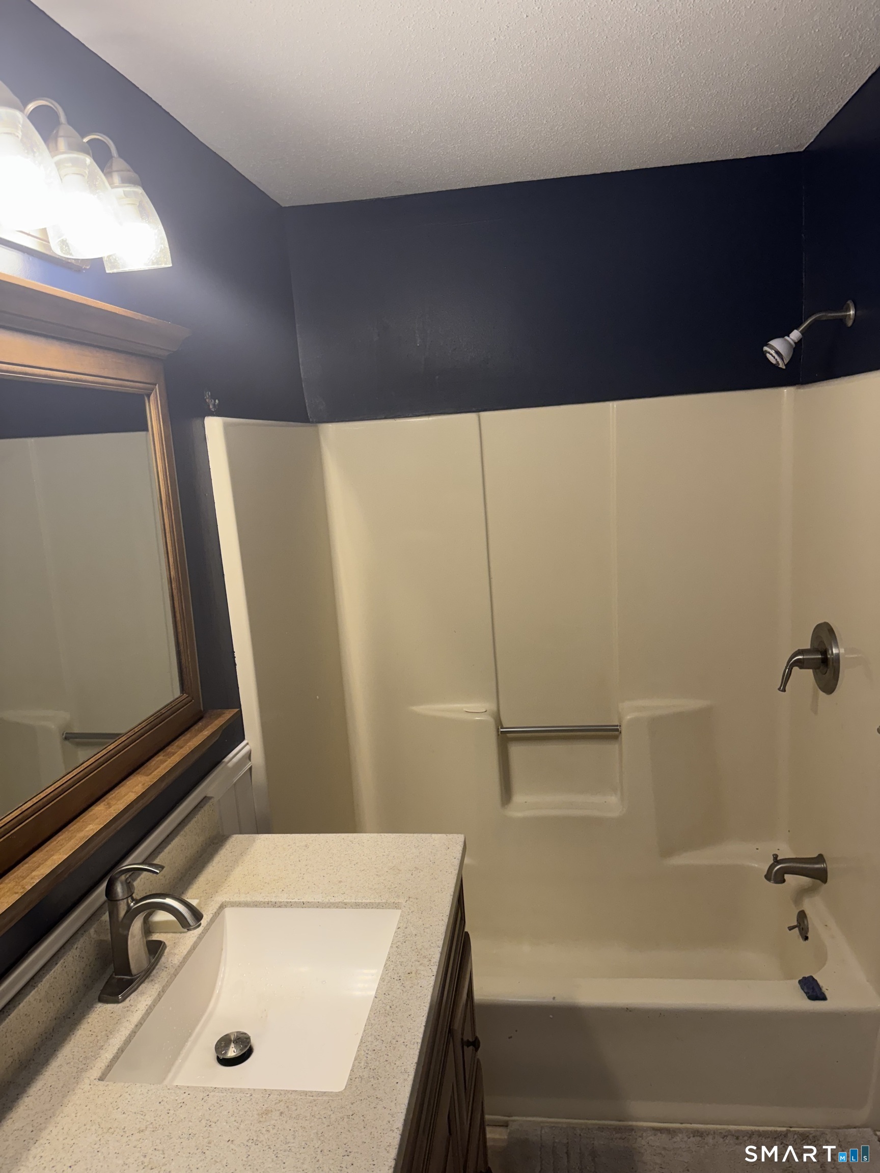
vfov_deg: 71.6
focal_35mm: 24
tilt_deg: -11.0
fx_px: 813
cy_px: 586
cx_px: 440
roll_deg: +4.1
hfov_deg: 56.8
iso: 200
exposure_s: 1/120
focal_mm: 6.76
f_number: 1.78
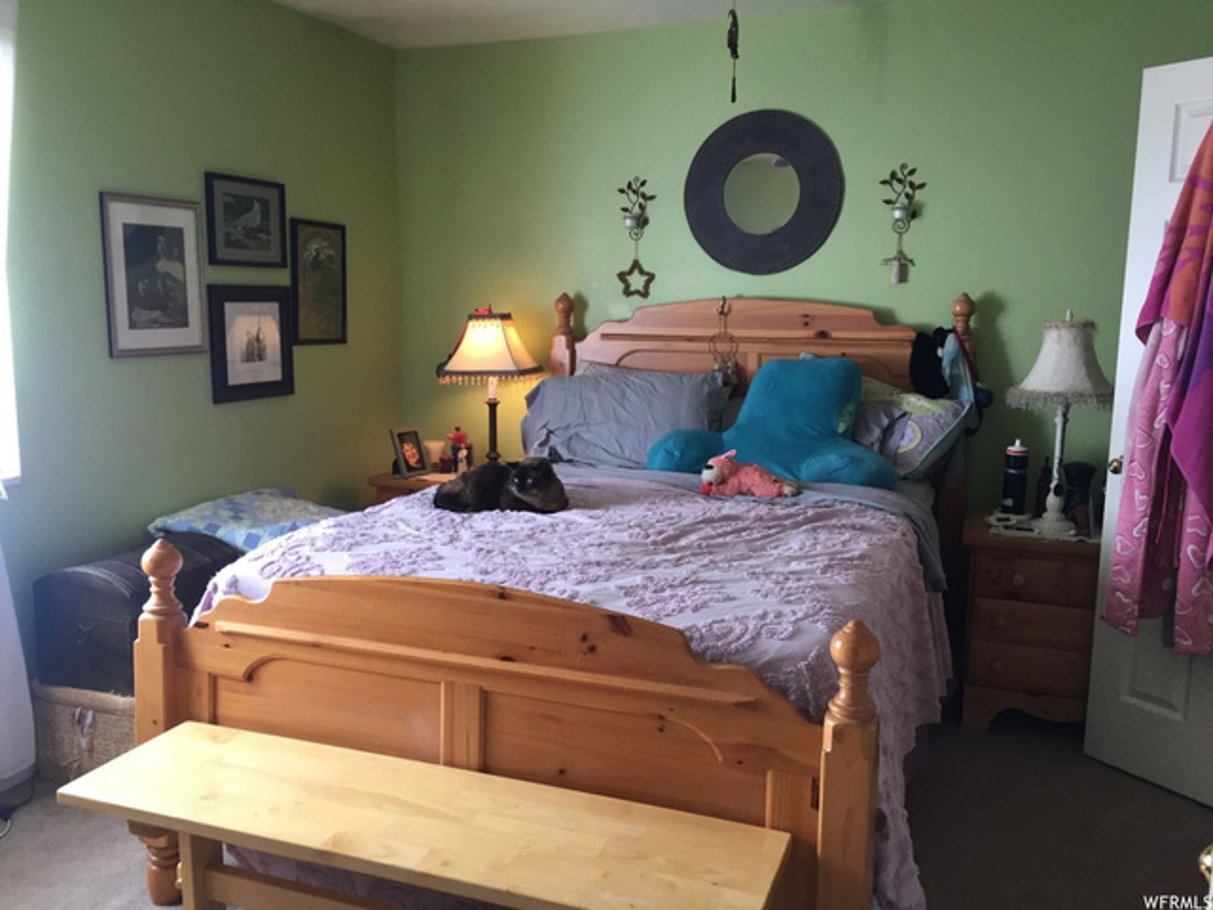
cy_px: 455
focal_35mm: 29
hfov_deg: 61.7
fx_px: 1016
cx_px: 606
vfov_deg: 48.2
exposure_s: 1/30
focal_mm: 4.15
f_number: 2.2
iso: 40
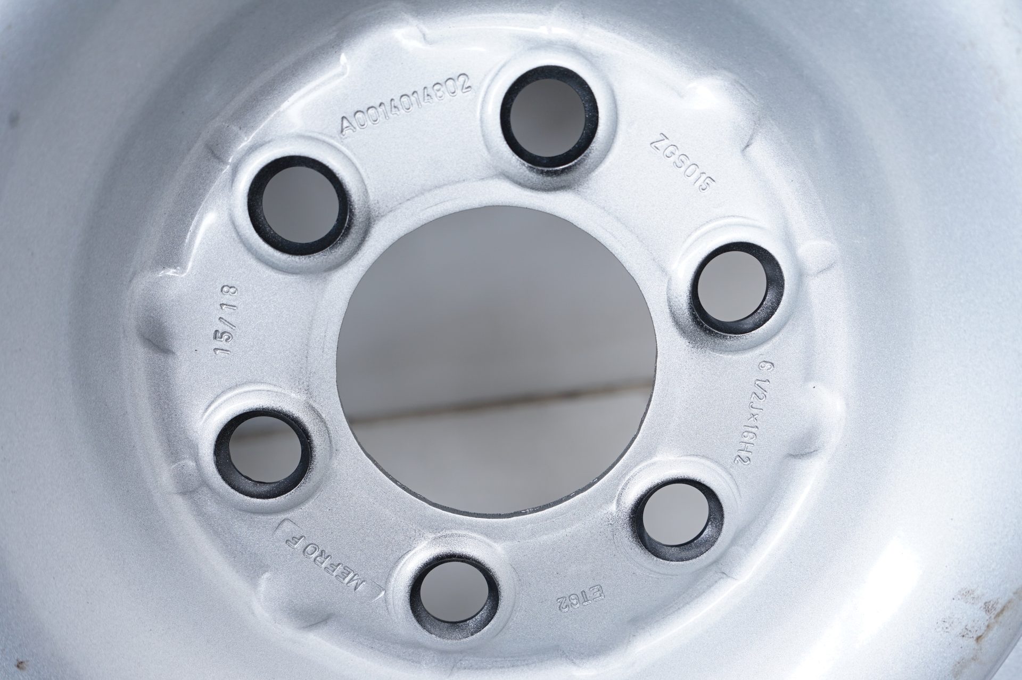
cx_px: 511
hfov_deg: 62.0
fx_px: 851
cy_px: 340
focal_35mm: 30
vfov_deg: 43.5
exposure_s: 1/125
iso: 250
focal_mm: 30
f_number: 5.6
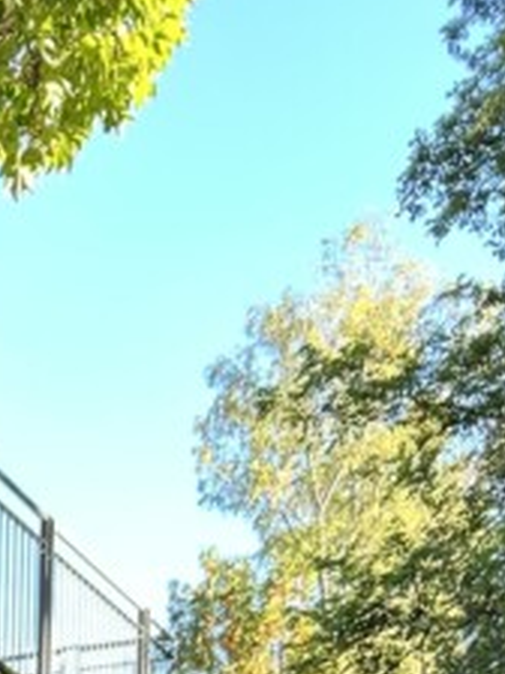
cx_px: -430
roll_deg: -0.3
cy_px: 1265
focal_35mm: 99
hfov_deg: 13.3
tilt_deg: -2.0
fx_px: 1926
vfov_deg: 16.2
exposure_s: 1/121
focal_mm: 5.7
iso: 32
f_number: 1.5
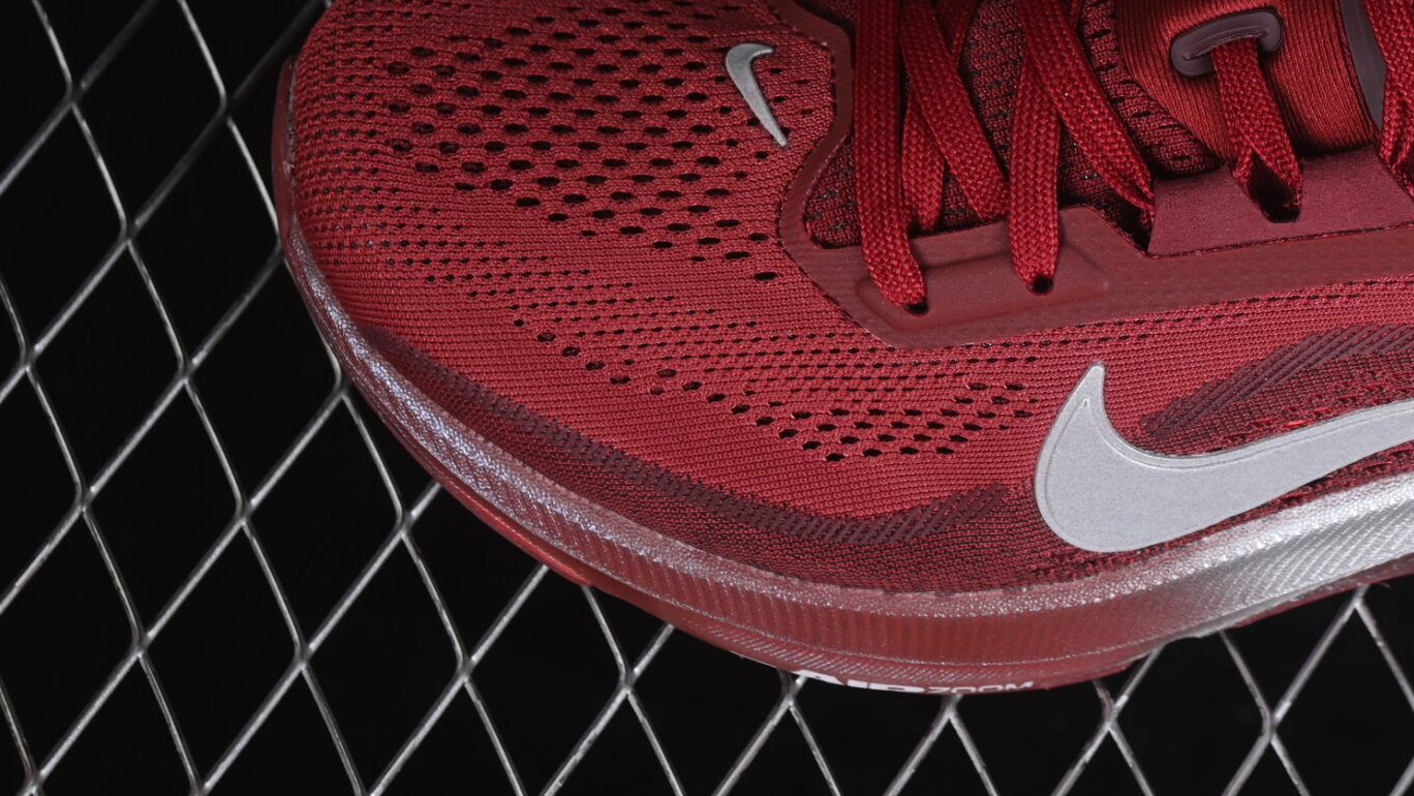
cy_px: -64
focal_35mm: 147
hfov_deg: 14.5
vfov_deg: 8.2
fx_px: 5512
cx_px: 1299
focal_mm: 50
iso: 160
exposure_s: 1/60
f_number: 7.1
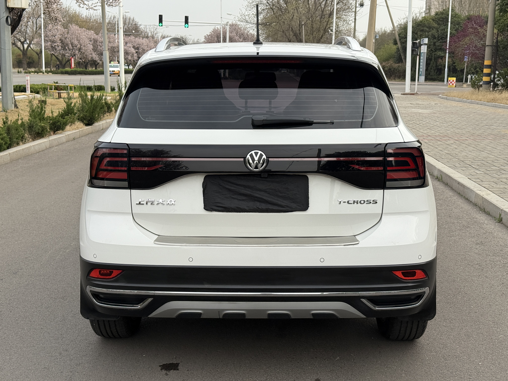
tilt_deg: -9.3
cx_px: 254
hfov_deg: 39.7
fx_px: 704
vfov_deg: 30.3
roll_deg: -1.0
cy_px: 190
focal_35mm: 48
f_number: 1.78
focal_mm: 6.76
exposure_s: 1/1085
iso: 80
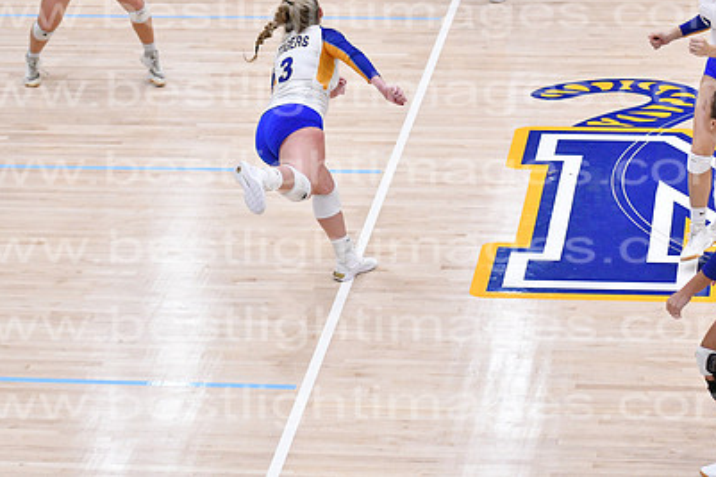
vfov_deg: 9.0
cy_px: 133
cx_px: 343
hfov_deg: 13.5
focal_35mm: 152
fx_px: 3022
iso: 6400
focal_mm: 70
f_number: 3.2
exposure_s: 1/1000
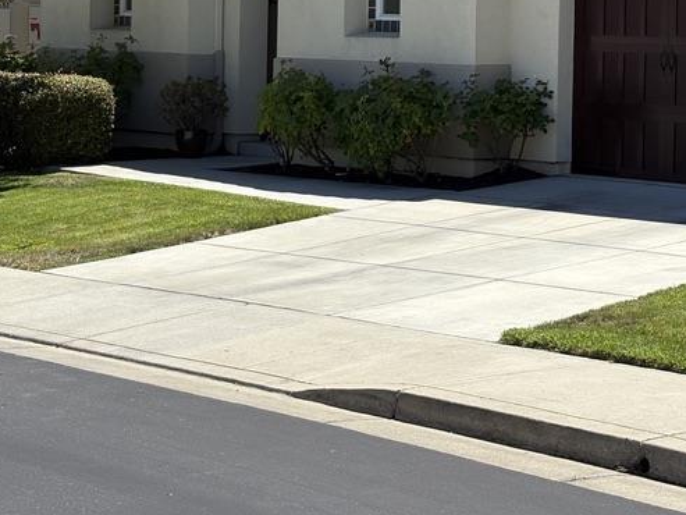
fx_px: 2141
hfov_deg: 18.1
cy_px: 28
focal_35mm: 108
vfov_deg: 13.6
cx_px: 480
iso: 32
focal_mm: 5.96
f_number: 1.6
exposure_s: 1/2747
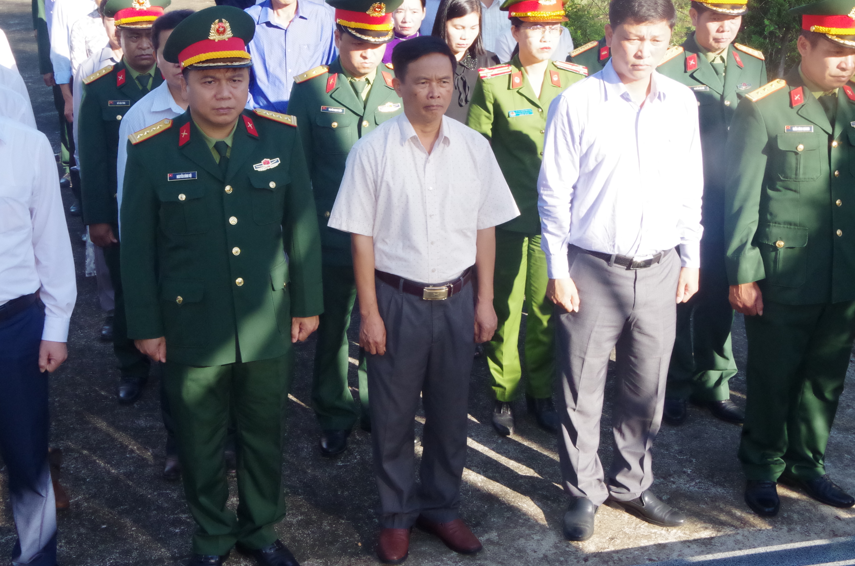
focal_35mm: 55
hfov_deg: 36.2
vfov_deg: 24.4
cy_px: 208
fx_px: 1304
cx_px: 365
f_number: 13
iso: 1600
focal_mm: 28
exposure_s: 1/180
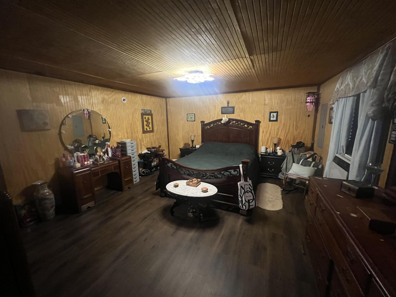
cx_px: 198
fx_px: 149
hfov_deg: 106.2
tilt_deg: -10.2
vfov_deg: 89.9
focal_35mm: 13
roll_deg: +0.2
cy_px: 148
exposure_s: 1/40
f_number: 1.8
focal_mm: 1.57
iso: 1250
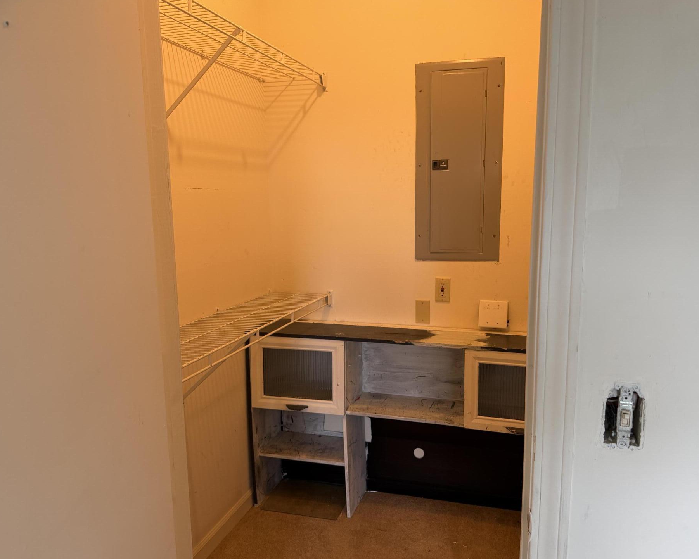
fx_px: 538
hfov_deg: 65.9
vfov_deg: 54.9
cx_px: 377
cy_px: 286
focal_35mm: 26
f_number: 1.78
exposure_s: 1/60
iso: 160
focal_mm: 6.76
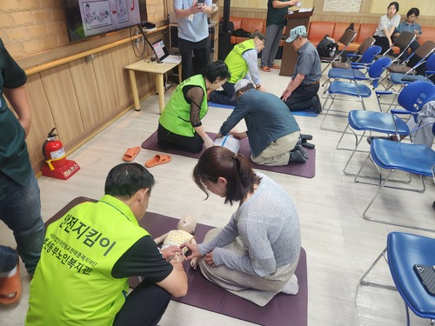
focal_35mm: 23
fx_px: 289
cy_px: 163
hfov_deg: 73.9
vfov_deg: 58.9
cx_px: 218
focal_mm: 5.4
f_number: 1.8
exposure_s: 1/120
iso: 200
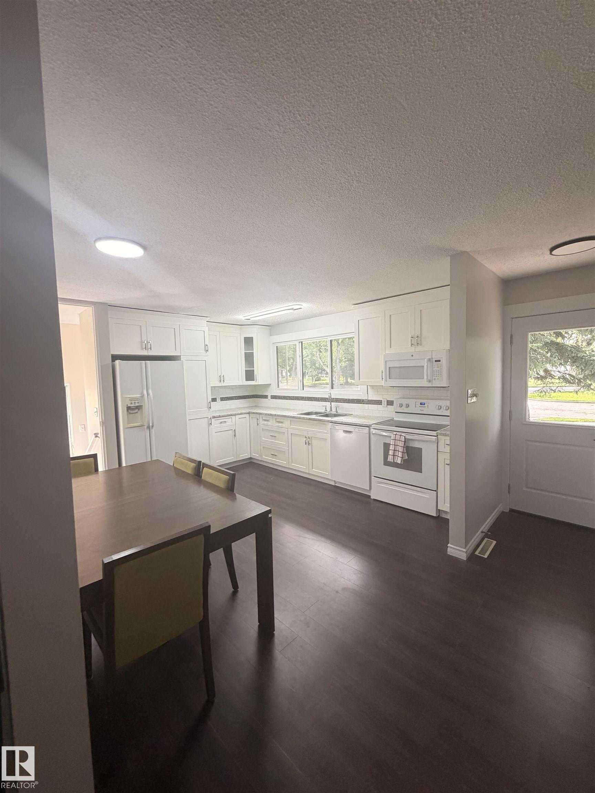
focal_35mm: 14
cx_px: 298
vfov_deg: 102.1
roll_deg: +2.1
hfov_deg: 85.7
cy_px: 396
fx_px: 321
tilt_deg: -2.8
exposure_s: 1/121
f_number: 2.2
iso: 250
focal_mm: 2.22
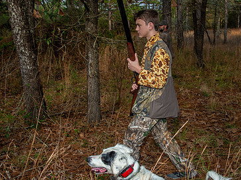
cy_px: 112
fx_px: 340
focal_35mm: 49
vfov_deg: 29.5
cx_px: 137
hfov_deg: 38.9
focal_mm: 28
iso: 250
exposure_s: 1/250
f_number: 8
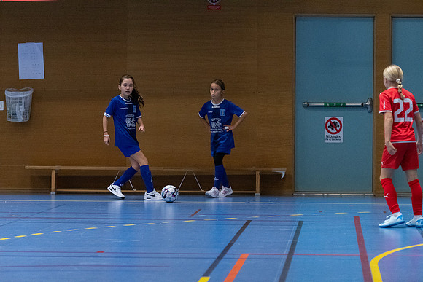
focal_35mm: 168
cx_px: 212
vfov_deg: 8.2
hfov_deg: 12.2
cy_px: 141
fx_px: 1974
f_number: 3.5
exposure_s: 1/640
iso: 8000
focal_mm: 112
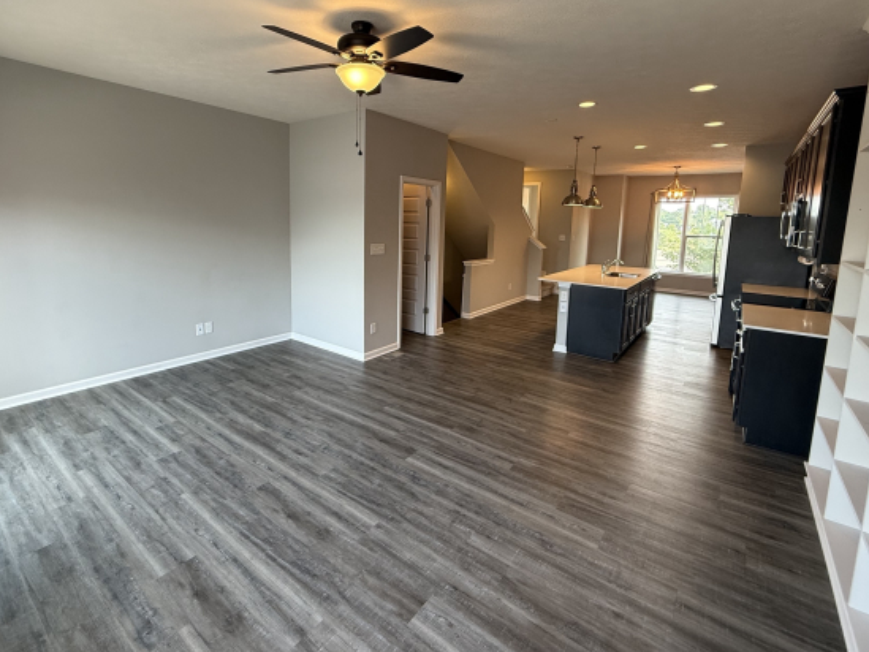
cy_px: 275
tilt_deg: -6.3
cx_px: 414
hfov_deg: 91.0
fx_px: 427
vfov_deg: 74.3
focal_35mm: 17
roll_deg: -1.2
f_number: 2.2
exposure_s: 1/120
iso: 250
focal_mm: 2.22
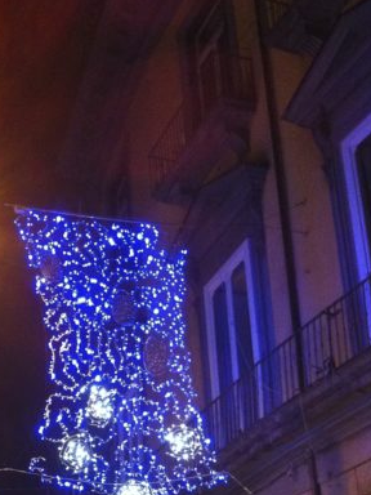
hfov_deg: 19.8
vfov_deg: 25.6
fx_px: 1043
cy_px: 471
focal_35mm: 73
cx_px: 40
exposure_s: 1/15
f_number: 2.8
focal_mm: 3.85
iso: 400
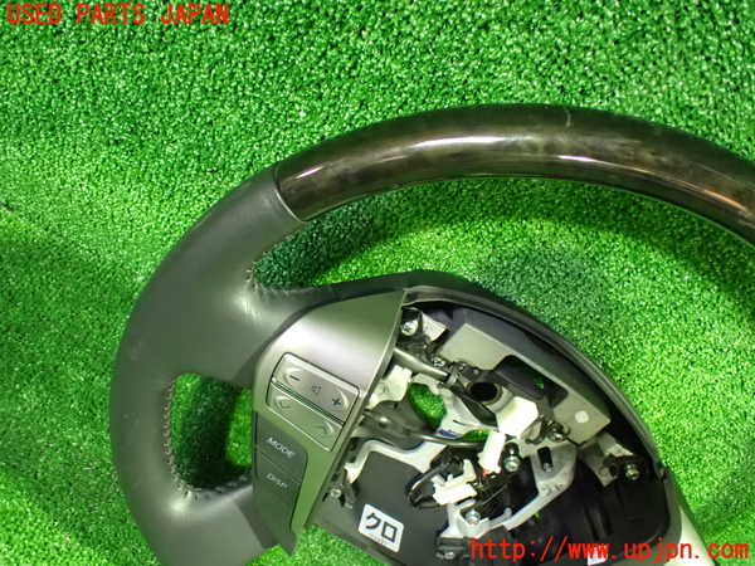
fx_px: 654
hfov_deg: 60.0
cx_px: 378
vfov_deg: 46.8
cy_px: 283
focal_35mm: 30
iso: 1600
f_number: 2.3
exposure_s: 1/30
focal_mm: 5.4
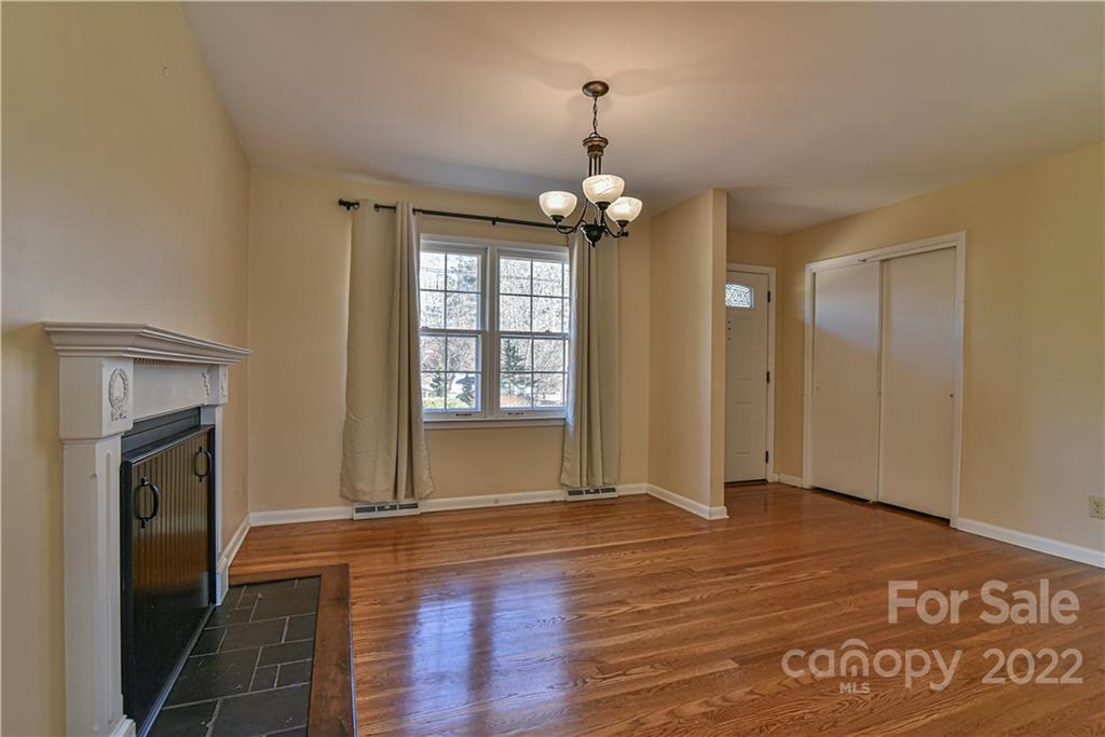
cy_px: 368
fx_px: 491
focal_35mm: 16
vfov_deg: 73.8
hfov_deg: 96.7
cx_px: 552
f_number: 6.3
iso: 1600
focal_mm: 16
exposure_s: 1/160
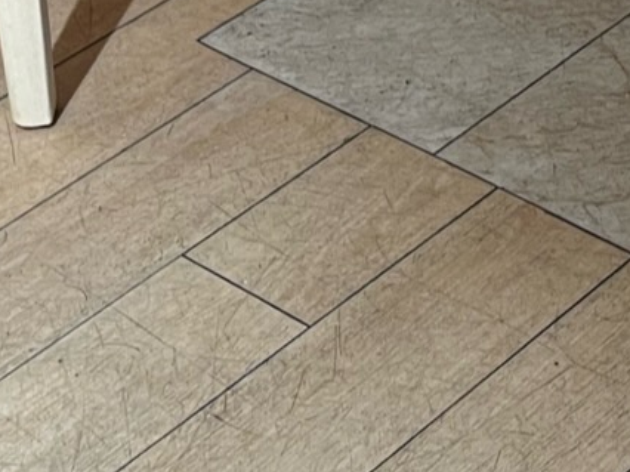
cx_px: 932
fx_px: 2274
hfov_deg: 14.7
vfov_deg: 11.7
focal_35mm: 125
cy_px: 28
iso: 100
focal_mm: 5.1
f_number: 1.6
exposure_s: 1/50
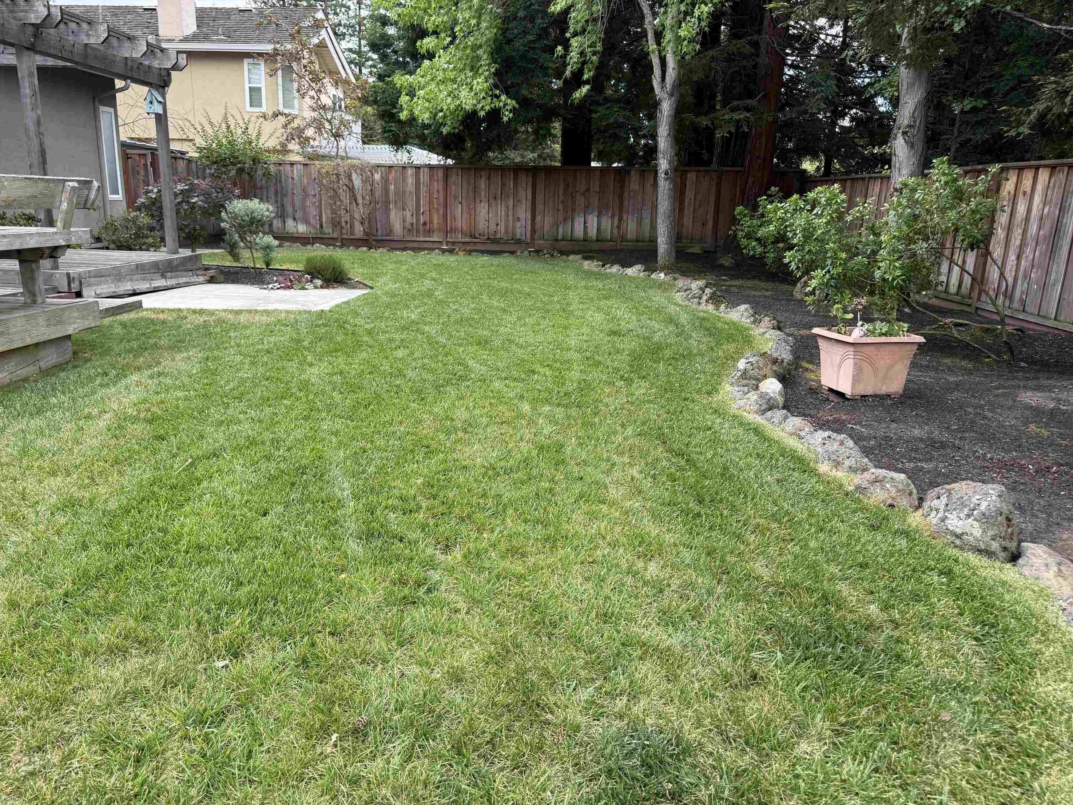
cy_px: 394
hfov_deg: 69.4
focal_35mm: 25
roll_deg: -2.1
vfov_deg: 54.9
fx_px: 775
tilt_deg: -13.7
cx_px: 522
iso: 80
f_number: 1.78
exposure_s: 1/528
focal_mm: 6.76
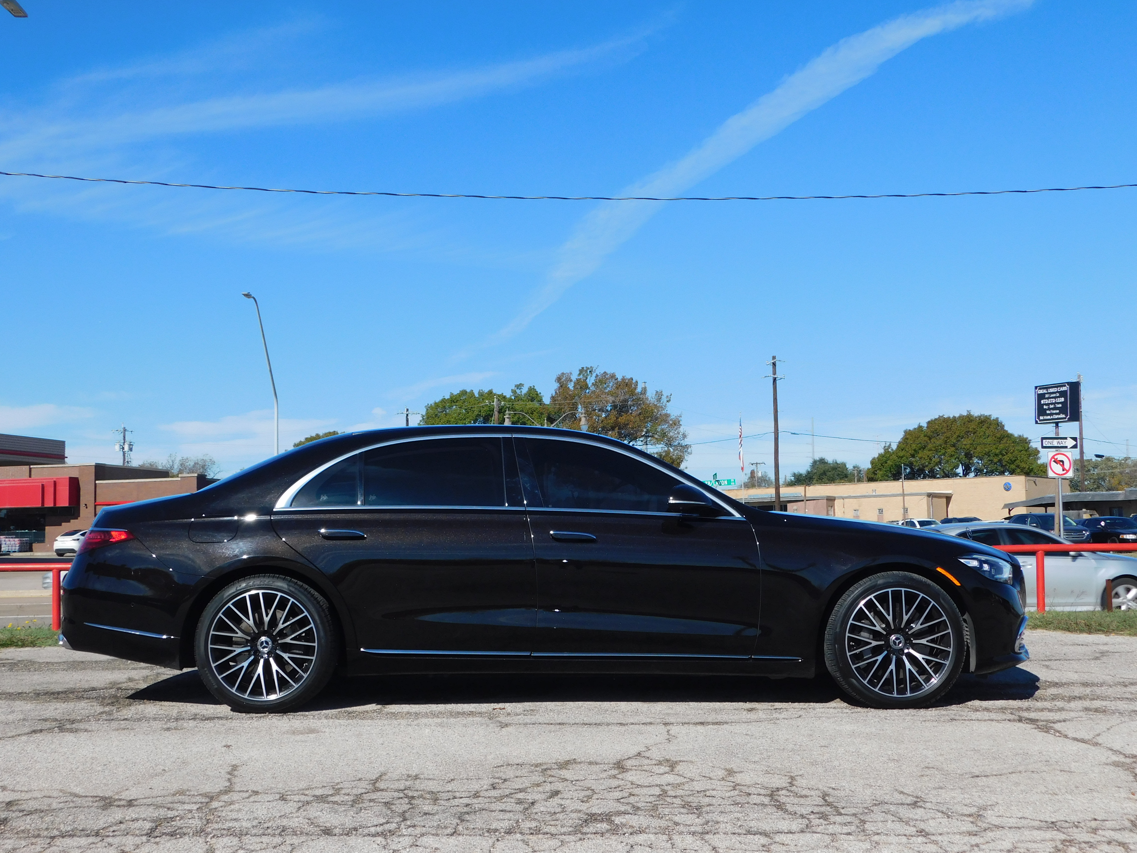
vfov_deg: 36.0
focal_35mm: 40
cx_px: 568
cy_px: 426
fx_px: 1314
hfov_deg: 46.8
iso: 125
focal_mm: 7.1
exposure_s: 1/400
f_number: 7.2
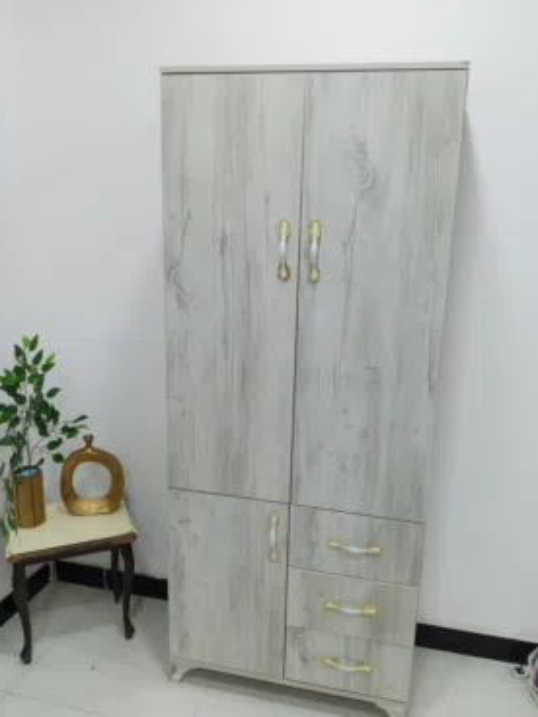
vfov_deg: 69.4
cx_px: 283
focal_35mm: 25
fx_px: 518
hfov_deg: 54.9
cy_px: 360
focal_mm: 4.09
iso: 571
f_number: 1.6
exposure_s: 1/50
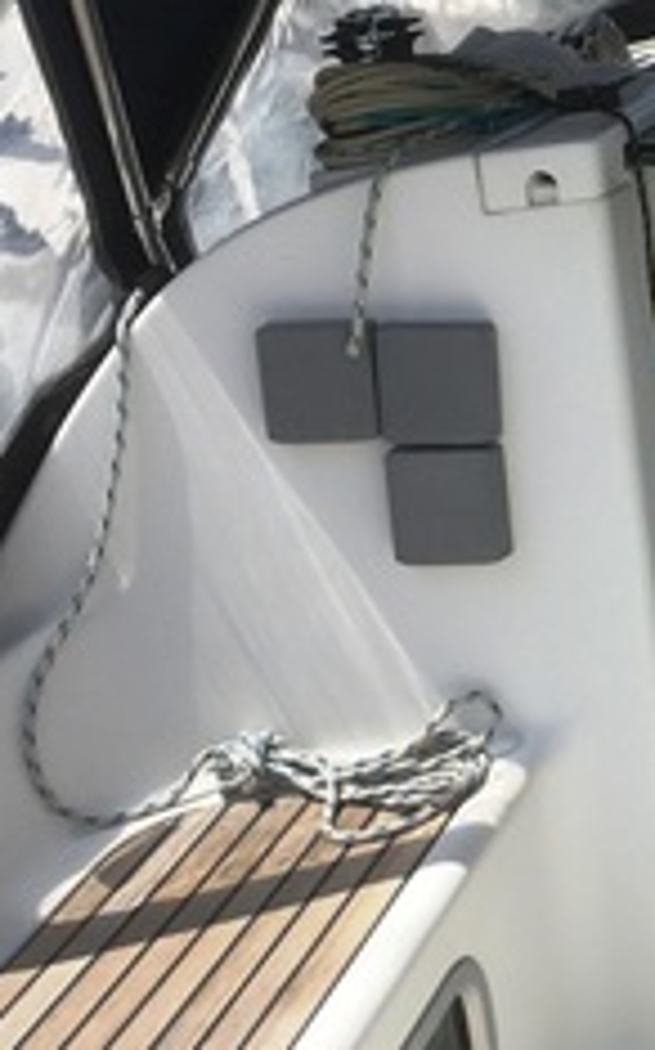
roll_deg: +2.6
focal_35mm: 70
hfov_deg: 16.9
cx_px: 962
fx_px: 2002
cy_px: 408
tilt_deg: -18.6
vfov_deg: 29.3
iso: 25
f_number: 2.2
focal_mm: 4.15
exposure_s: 1/2331
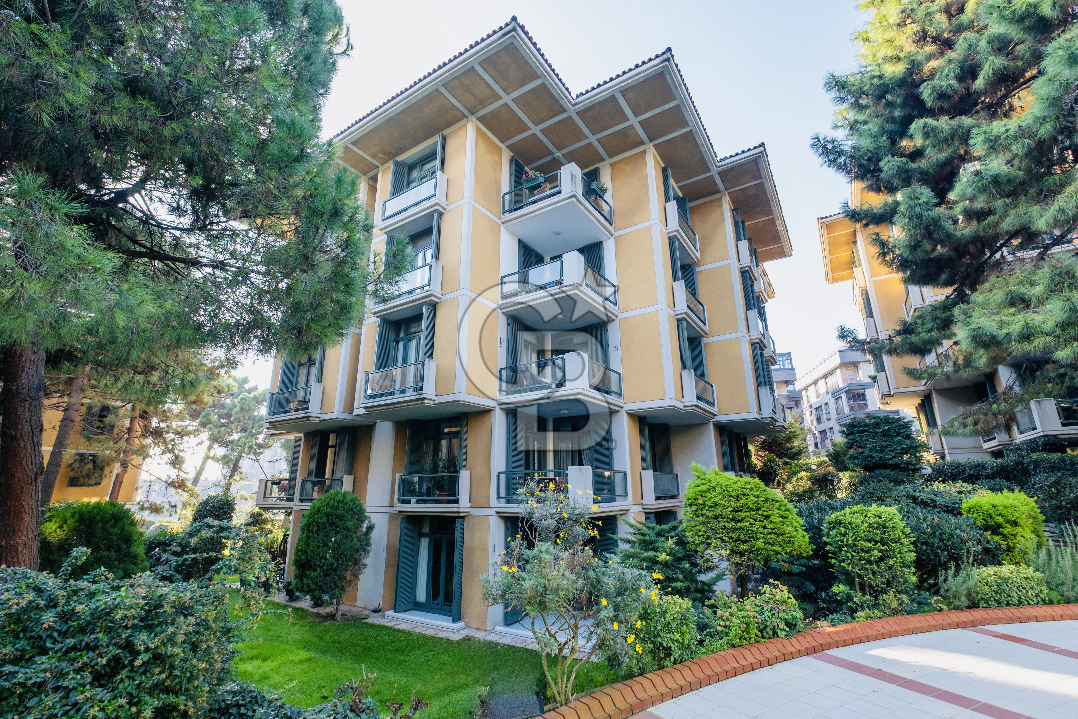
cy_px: 360
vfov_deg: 77.3
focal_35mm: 15
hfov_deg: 100.4
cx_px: 539
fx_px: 449
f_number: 4
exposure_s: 1/125
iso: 160
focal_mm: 10
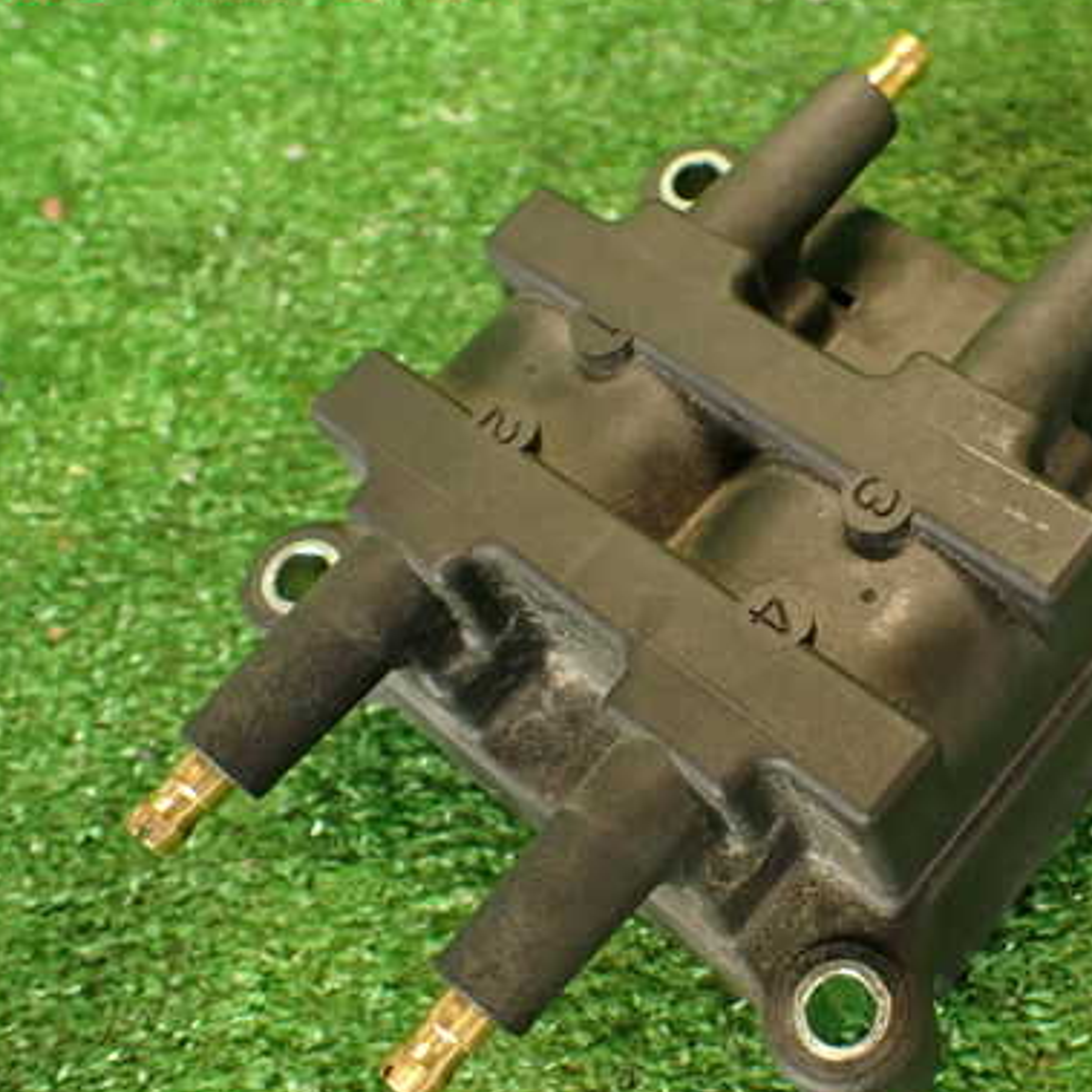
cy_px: 585
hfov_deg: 38.9
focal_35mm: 42
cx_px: 830
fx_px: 1499
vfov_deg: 40.0
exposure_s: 1/30
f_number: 2.3
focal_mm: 5.4
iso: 320
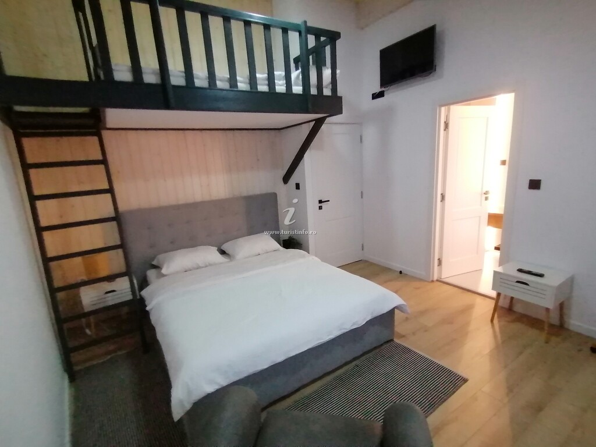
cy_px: 224
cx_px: 298
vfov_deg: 74.7
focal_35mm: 17
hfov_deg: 91.0
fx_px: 293
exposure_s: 1/33.3
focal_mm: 2.7
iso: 320
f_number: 2.4
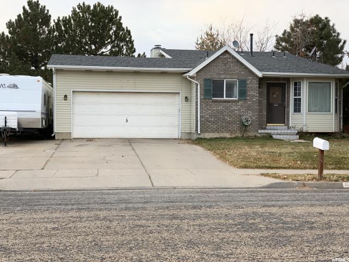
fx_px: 524
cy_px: 131
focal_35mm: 52
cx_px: 174
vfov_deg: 28.0
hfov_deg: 36.8
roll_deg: -0.2
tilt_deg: +0.3
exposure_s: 1/122
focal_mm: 6
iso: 25
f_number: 2.4
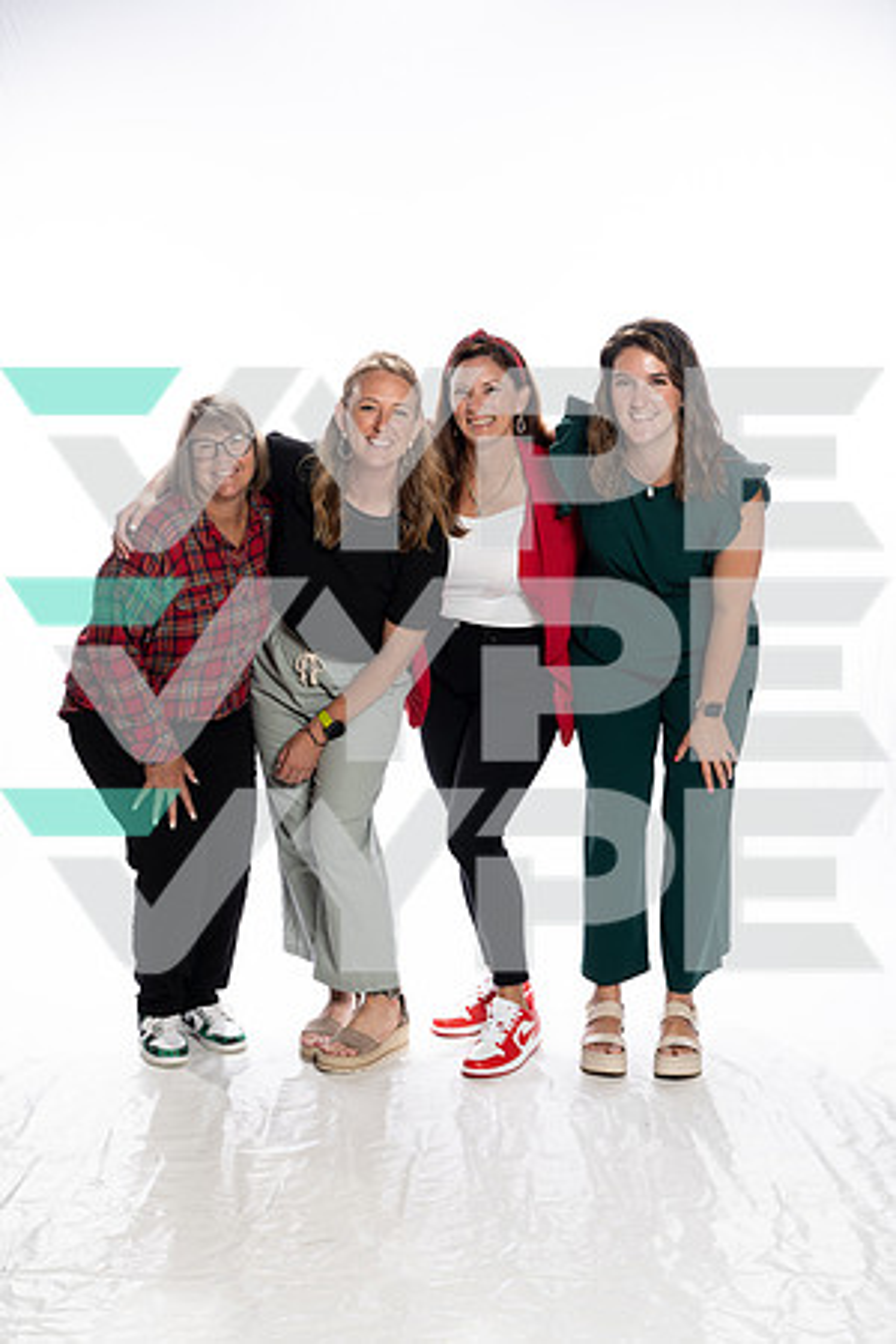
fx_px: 1867
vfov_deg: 39.6
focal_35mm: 50
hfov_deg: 27.0
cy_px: 672
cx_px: 448
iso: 400
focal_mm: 50
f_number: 8
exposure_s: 1/250
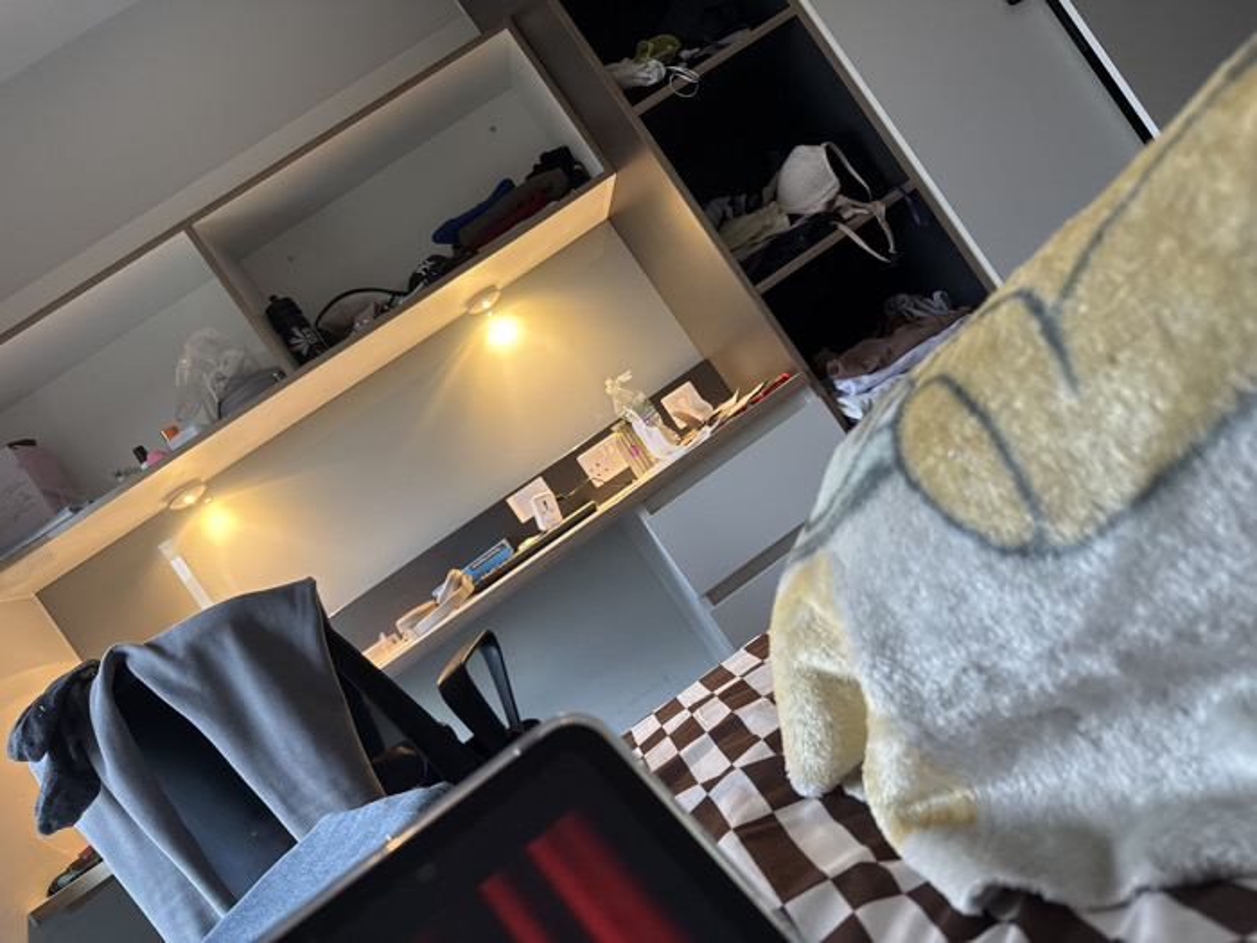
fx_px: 872
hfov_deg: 71.6
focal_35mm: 24
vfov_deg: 56.8
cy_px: 472
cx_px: 628
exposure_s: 1/60
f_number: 1.78
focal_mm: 6.76
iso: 250
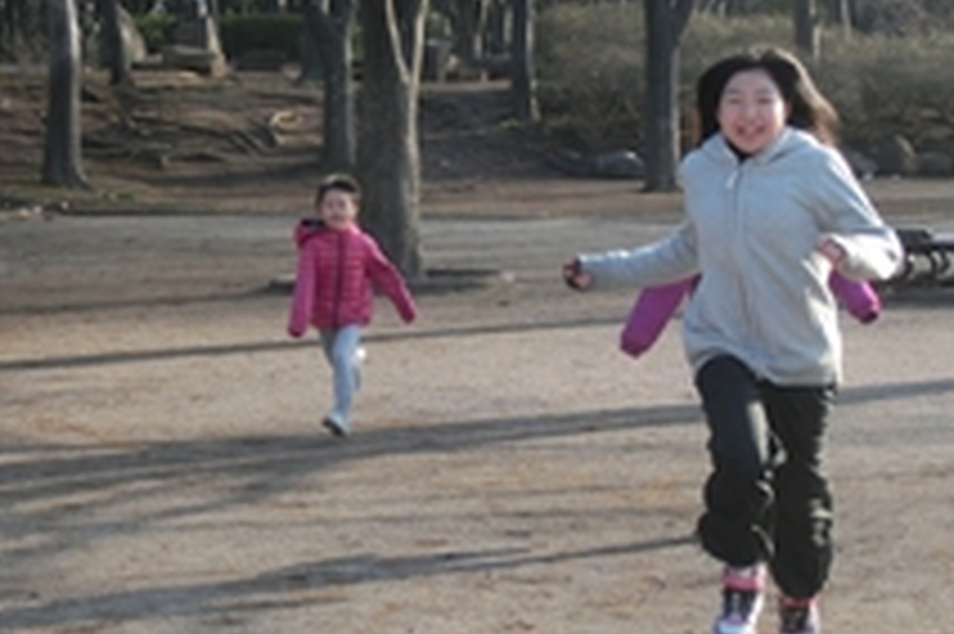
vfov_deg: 9.8
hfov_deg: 14.7
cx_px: 459
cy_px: 353
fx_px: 3707
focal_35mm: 140
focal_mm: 10.11
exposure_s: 1/250
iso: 80
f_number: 4.5
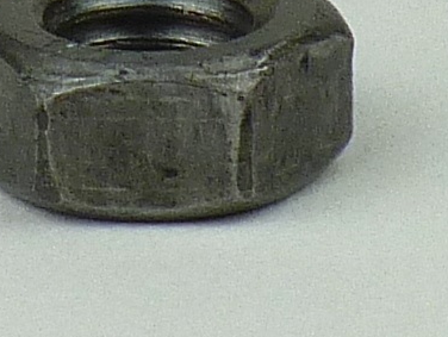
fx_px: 10963
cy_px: 83
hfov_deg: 2.3
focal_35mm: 846
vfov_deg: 1.8
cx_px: 154
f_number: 3.8
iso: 100
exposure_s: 1/100
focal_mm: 76.9
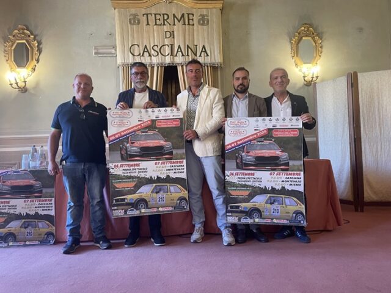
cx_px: 196
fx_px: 294
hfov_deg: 67.3
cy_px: 146
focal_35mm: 26
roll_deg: +3.2
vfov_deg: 53.1
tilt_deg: +1.0
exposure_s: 1/50
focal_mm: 4.2
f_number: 1.6
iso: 200
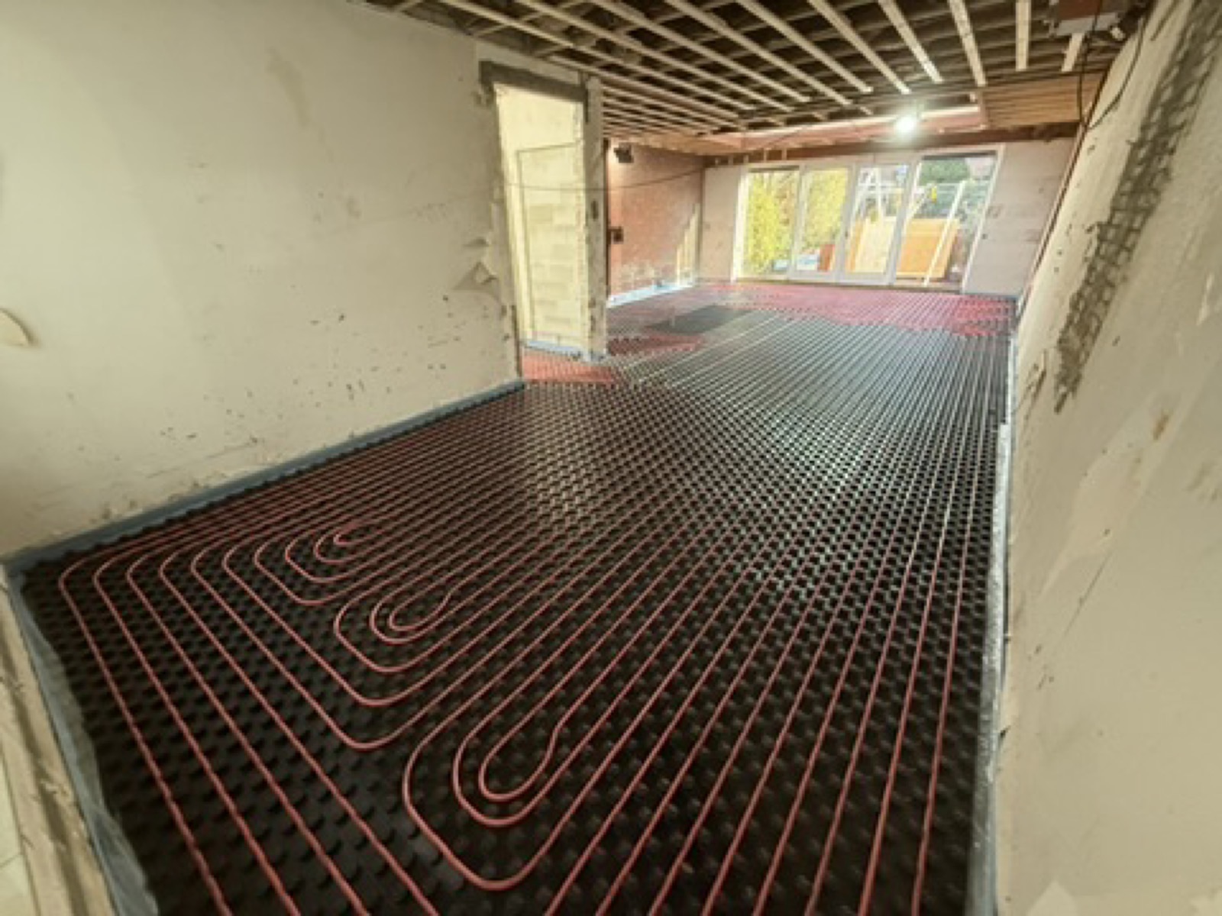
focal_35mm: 14
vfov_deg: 85.7
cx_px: 611
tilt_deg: -25.9
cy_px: 458
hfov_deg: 102.1
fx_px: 494
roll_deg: +1.5
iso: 500
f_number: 2.2
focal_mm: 2.22
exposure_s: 1/100
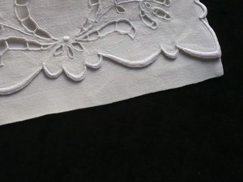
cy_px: 47
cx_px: 52
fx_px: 386
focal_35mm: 55
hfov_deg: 34.0
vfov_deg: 26.2
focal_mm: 5.8
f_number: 2.8
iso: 400
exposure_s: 1/250
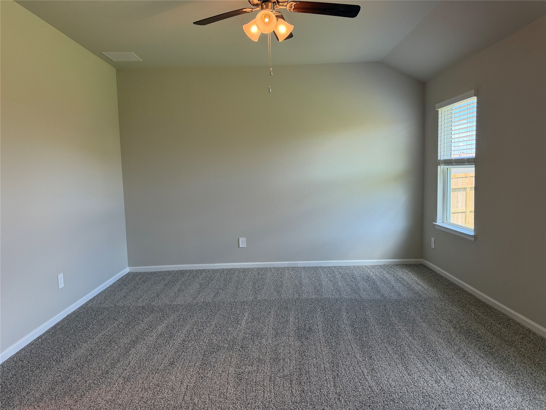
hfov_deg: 71.6
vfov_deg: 56.8
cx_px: 273
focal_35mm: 24
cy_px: 205
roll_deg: +1.9
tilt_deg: -5.6
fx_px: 379
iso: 200
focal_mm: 6.76
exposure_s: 1/158
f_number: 1.78
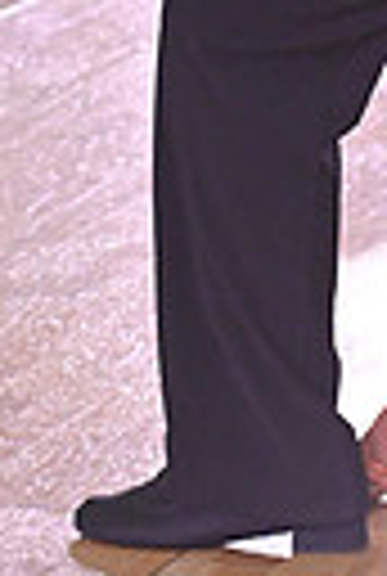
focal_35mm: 611
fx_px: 9799
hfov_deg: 2.3
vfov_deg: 3.3
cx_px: 610
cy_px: -567
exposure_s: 1/400
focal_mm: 135
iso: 3200
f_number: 5.6
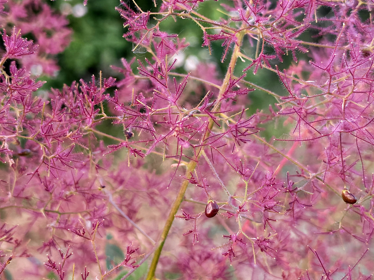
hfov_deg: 33.8
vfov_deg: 25.7
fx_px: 616
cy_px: 151
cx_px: 183
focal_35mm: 57
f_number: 1.9
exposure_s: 1/100
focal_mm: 6.12
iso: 200
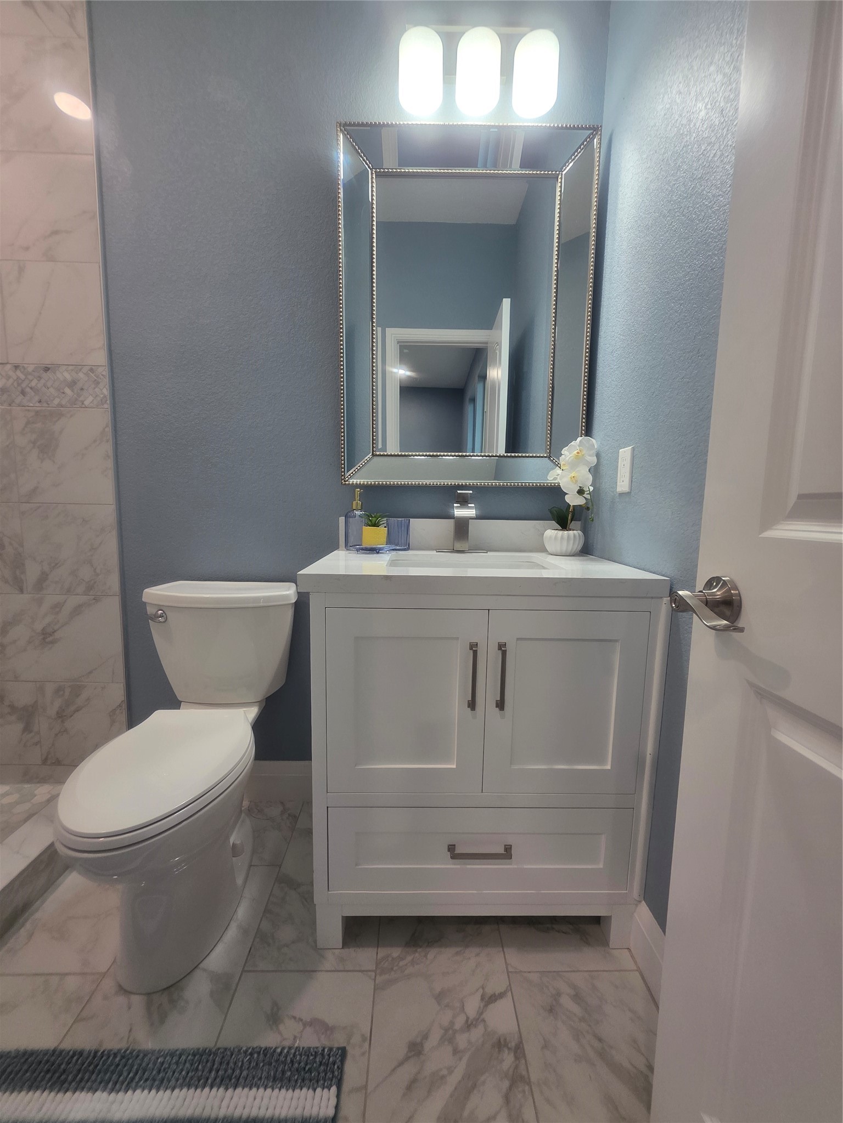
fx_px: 422
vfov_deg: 106.2
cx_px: 422
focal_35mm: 13
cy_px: 562
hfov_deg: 89.9
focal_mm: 2.2
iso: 125
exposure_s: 1/120
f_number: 1.9
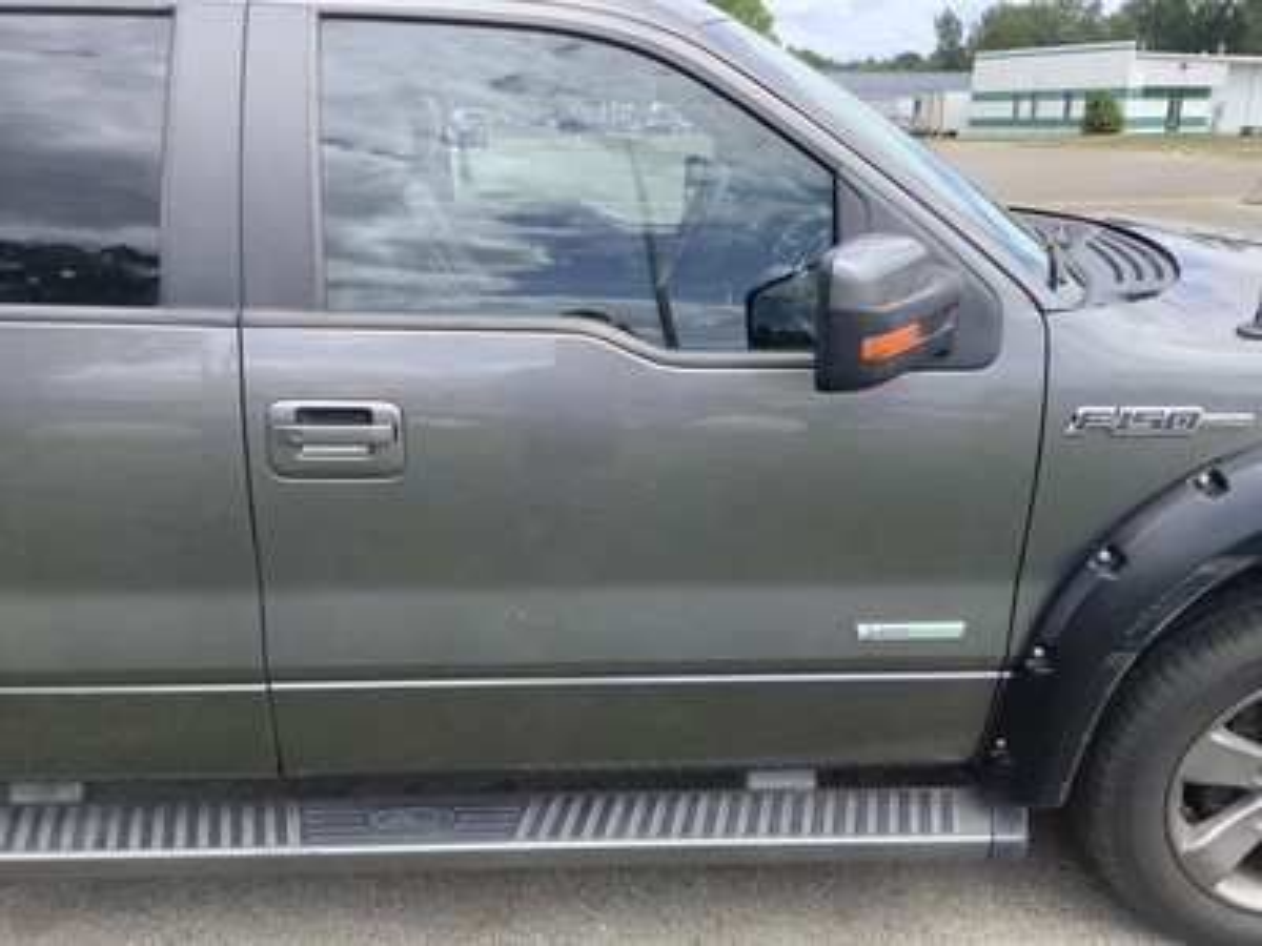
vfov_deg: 45.4
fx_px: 1130
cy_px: 473
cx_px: 631
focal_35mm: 31
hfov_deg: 58.4
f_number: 2.4
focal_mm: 3.3
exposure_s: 1/392
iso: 25
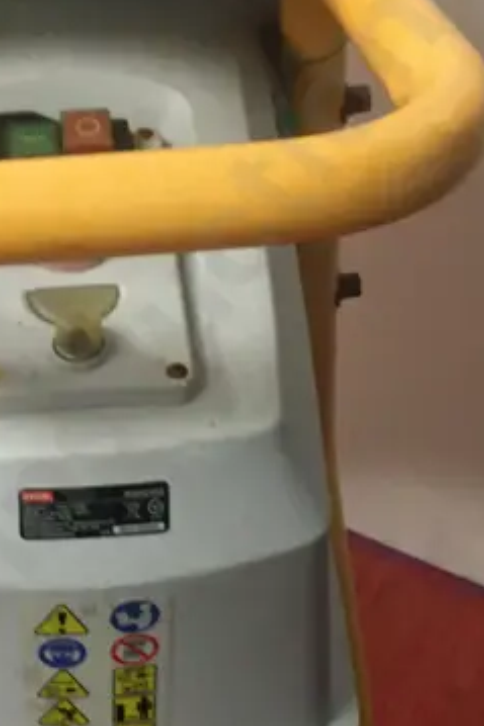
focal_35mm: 86
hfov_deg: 15.7
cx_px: 75
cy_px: 459
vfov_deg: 23.6
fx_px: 1736
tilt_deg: -46.5
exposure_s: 1/17
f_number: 2.2
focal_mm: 4.15
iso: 100
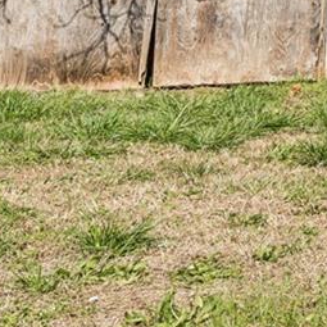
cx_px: 1069
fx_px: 1179
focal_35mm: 110
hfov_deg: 10.0
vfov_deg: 14.6
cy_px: -183
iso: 100
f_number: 10
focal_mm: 16.2
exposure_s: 1/160
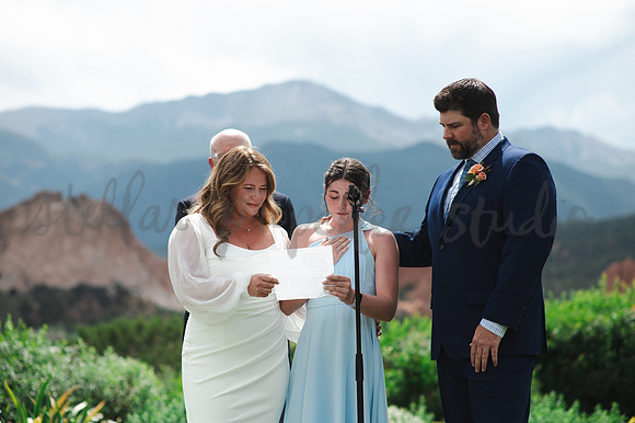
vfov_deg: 16.1
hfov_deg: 23.9
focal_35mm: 85
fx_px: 1498
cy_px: 212
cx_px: 318
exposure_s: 1/1600
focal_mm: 85
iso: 125
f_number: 2.8
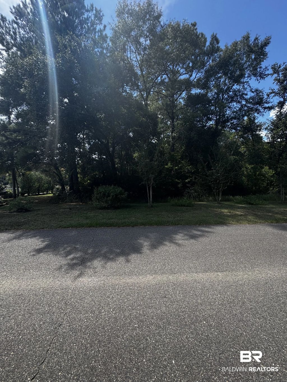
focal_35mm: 14
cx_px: 144
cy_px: 191
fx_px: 155
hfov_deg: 85.7
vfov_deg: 102.1
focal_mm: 2.22
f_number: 2.2
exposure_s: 1/968
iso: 50
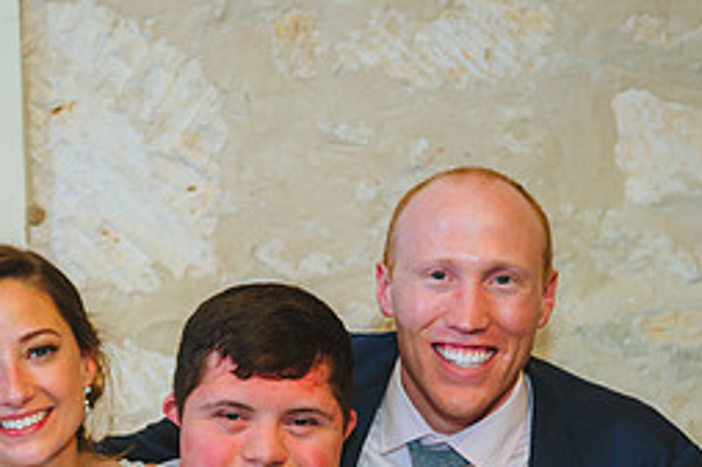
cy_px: 522
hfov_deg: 17.9
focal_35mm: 114
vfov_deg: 11.8
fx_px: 2221
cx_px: 238
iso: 2000
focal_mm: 50
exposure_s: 1/80
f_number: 2.8
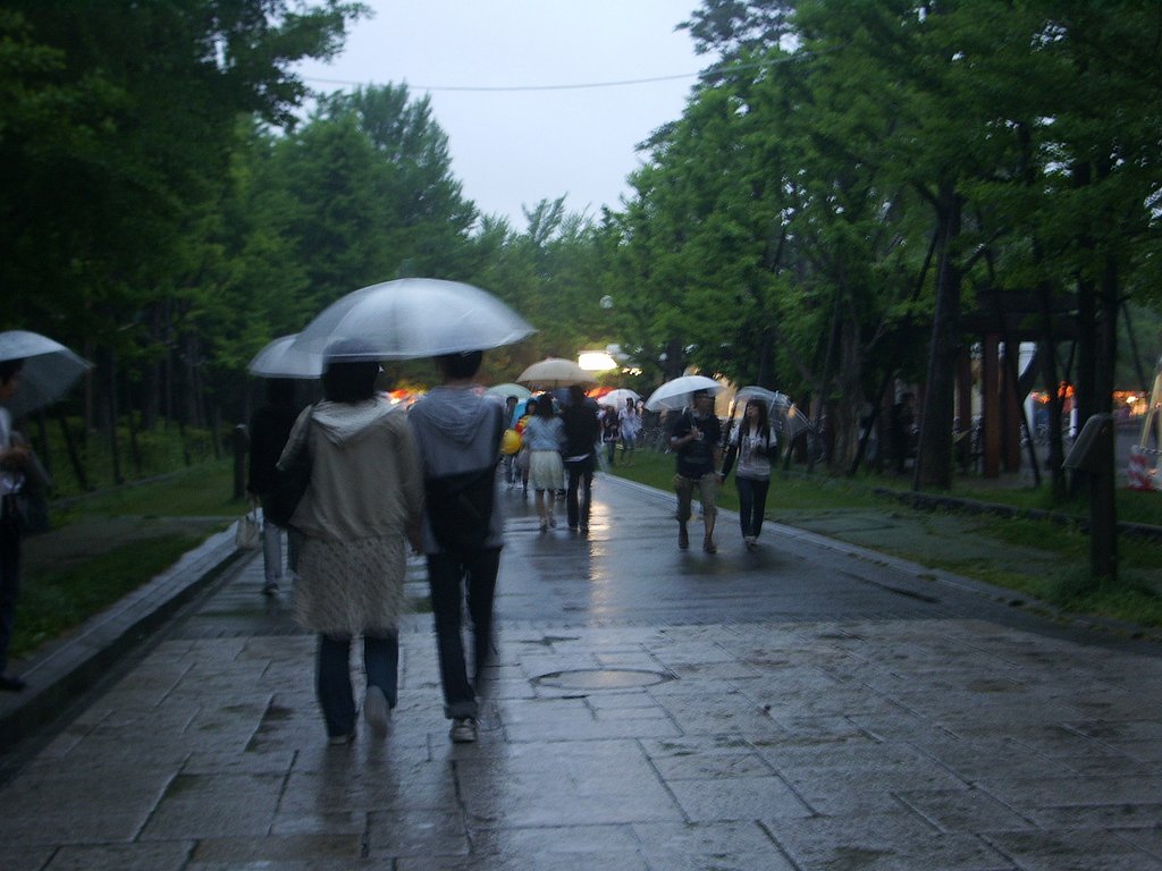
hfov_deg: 38.2
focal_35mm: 50
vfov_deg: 29.1
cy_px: 436
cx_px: 581
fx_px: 1678
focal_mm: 8.2
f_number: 3.1
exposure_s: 1/4
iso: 100
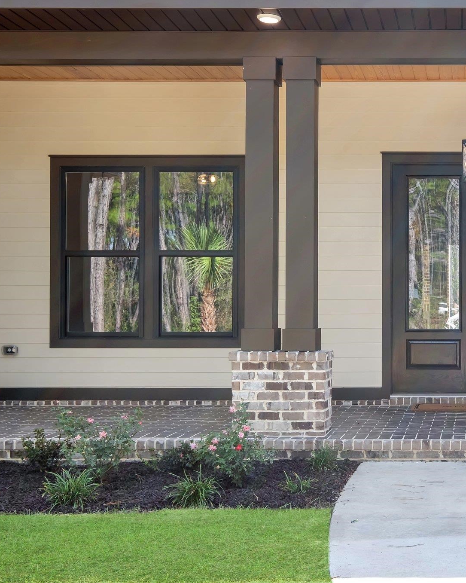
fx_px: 880
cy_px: 292
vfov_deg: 36.7
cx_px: 399
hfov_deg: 28.8
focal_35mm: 51
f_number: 10
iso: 250
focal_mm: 24
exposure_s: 1/45
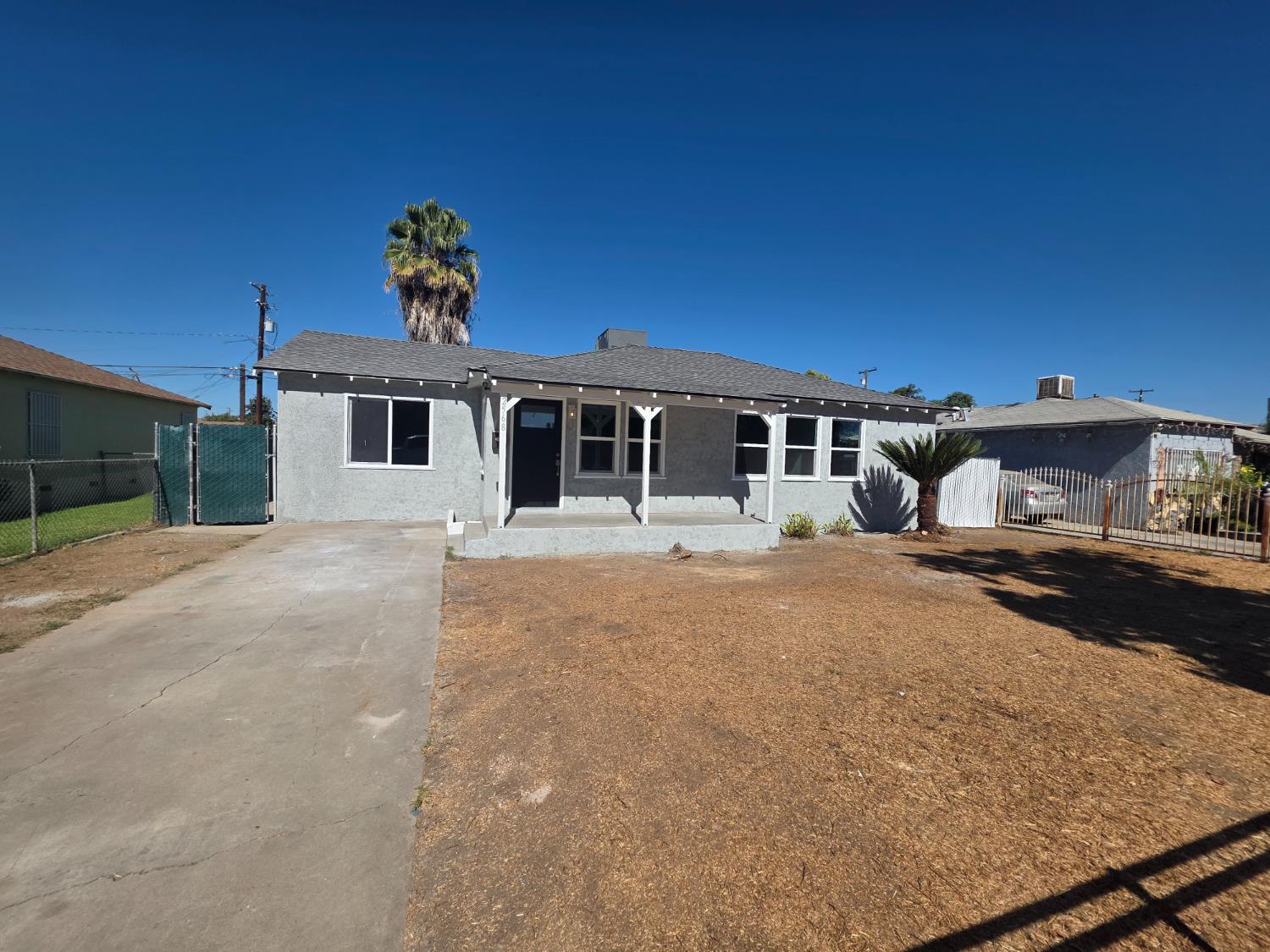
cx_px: 635
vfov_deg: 89.9
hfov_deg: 106.2
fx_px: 477
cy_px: 476
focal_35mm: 13
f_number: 1.9
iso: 40
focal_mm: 2.2
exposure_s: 1/3512
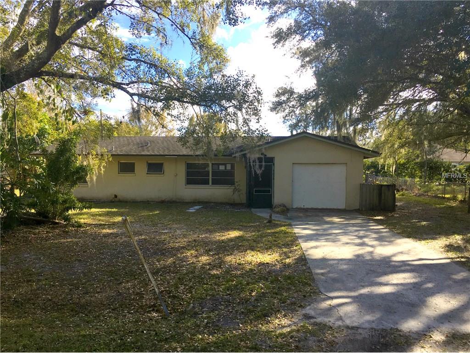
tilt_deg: -0.9
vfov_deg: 48.2
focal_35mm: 29
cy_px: 176
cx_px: 235
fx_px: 394
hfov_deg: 61.7
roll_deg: -0.2
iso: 25
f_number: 2.2
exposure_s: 1/668
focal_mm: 4.15
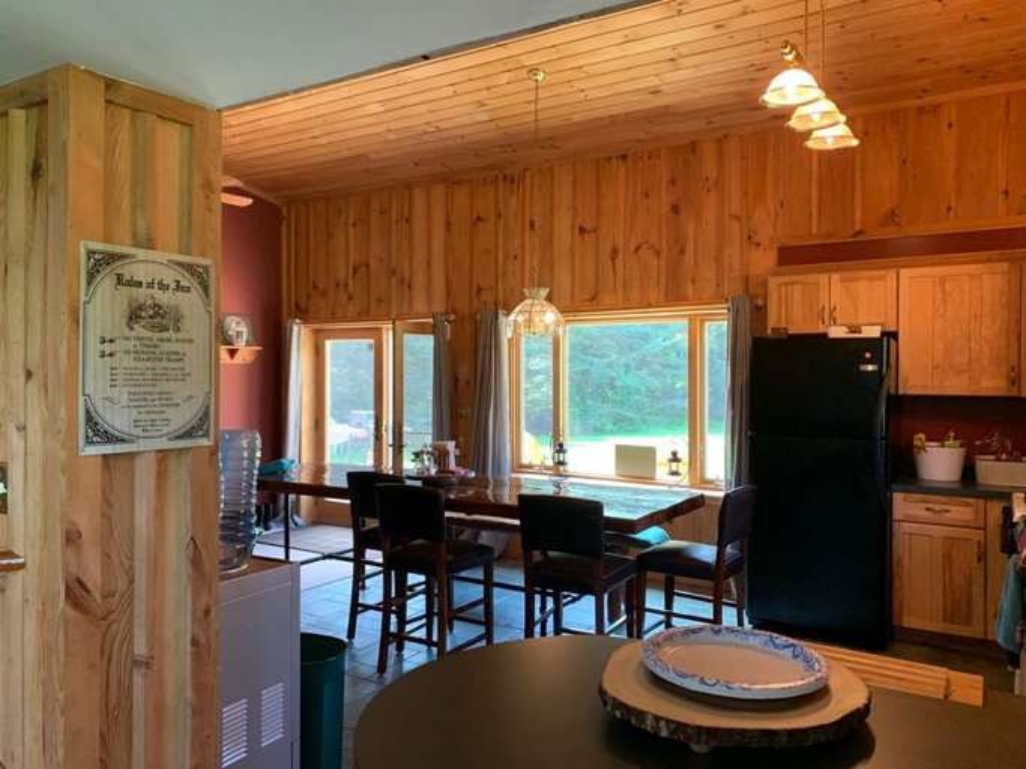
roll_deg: +0.3
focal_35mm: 26
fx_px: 770
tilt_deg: +0.3
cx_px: 513
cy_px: 384
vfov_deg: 53.0
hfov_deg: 67.3
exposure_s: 1/60
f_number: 1.8
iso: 250
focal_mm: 4.25
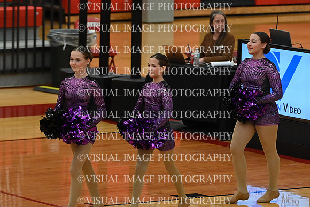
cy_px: 104
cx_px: 155
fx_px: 2584
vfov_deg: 4.6
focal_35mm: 300
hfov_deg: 6.9
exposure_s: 1/400
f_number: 4
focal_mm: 200
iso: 6400
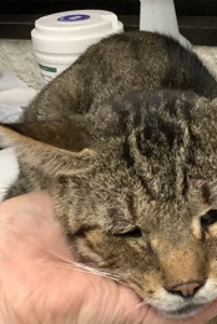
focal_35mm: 52
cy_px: 260
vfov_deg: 36.8
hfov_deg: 25.7
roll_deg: +5.6
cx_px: 164
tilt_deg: -38.3
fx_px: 469
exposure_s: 1/60
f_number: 2.4
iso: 250
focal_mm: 3.3
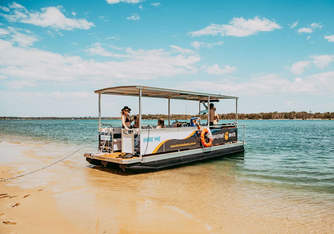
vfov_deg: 48.3
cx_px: 194
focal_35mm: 28
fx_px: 261
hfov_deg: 64.9
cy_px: 125
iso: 160
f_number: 4
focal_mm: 24
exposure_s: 1/1000
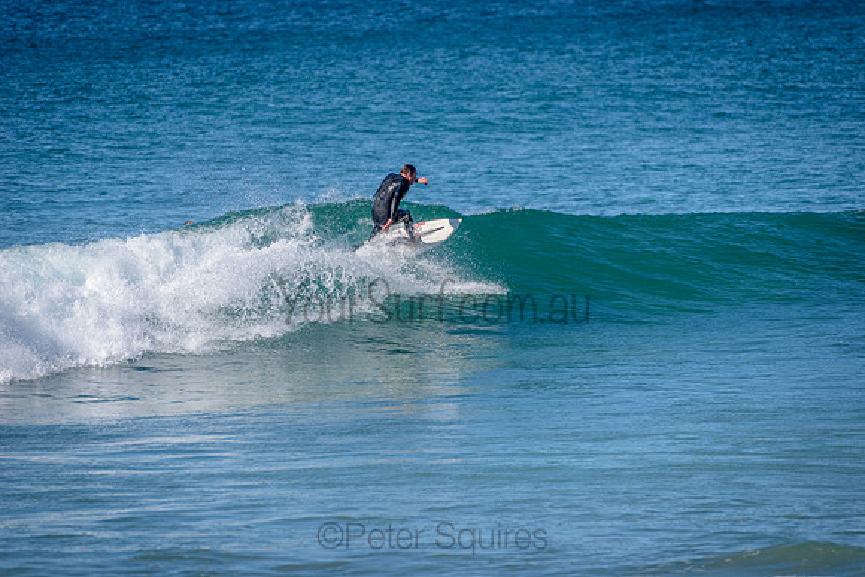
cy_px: 288
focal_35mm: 500
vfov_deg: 2.8
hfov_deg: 4.1
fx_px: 12016
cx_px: 432
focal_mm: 500
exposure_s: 1/2000
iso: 160
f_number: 5.6
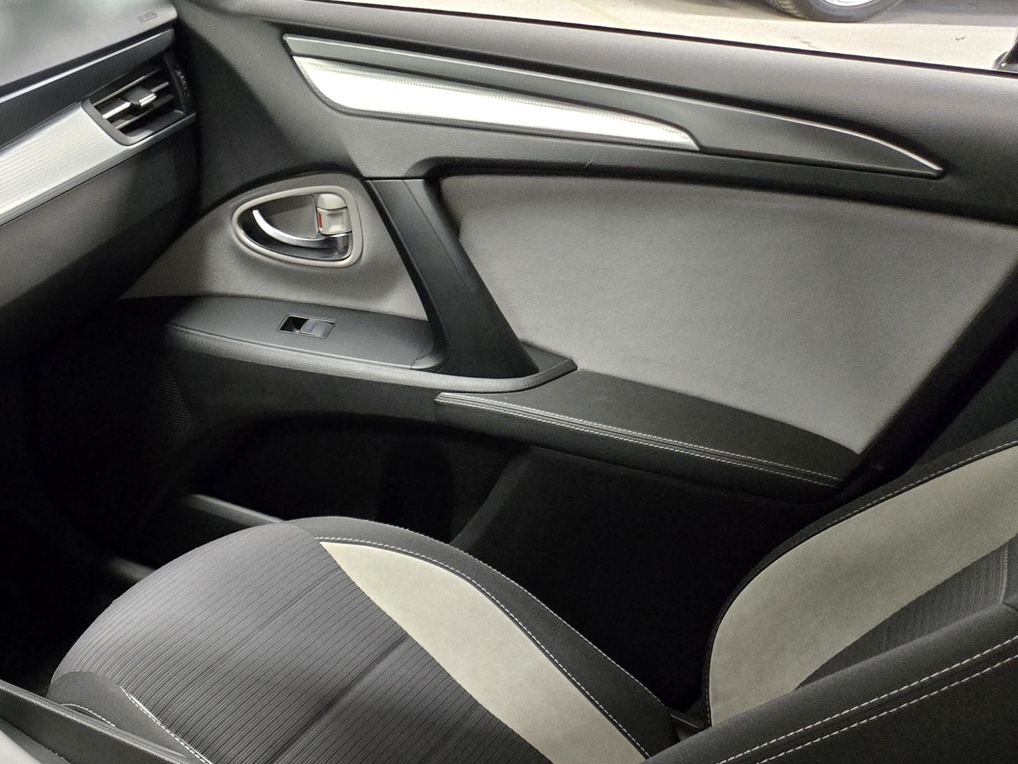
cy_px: 841
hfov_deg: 33.4
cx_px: -65
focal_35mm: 51
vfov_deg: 26.3
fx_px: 1500
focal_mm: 5.4
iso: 1600
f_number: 1.8
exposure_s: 1/100
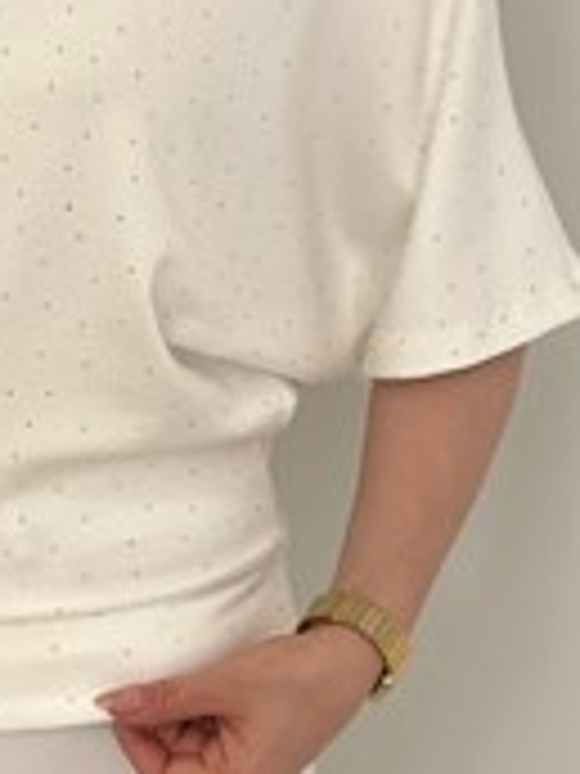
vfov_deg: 13.2
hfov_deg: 9.9
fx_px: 3329
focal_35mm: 149
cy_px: 151
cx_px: -27
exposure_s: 1/380
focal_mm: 6.86
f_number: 1.78
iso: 80
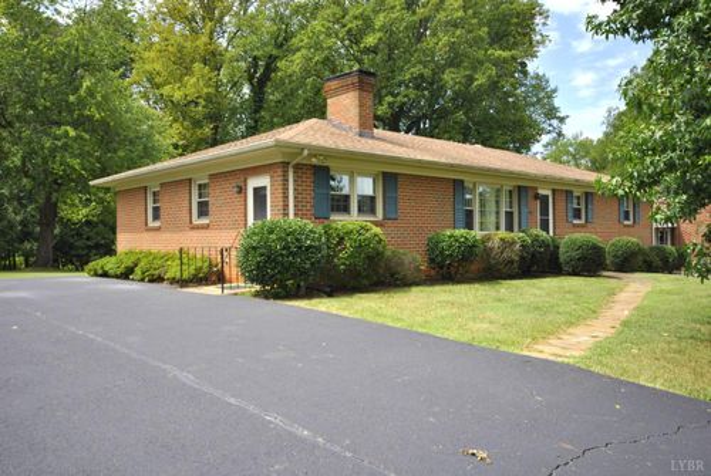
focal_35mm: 30
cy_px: 238
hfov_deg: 61.9
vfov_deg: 43.7
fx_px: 593
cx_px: 356
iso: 100
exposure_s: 1/160
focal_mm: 20
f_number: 6.3
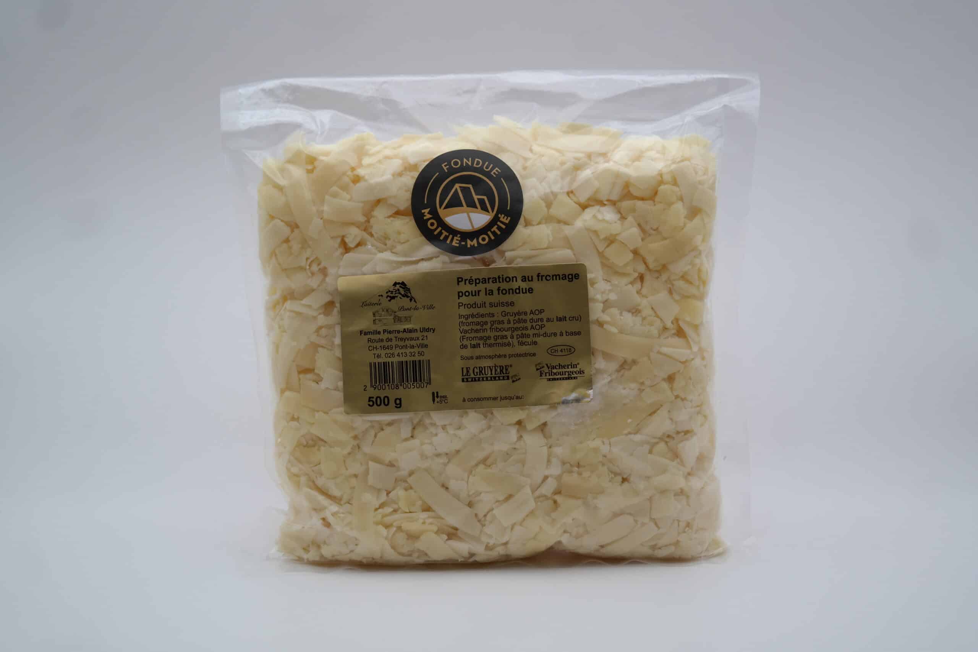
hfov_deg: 39.6
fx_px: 1358
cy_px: 326
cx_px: 489
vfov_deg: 27.0
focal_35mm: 50
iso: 200
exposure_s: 1/100
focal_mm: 33
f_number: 4.5
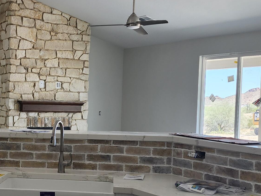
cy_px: 121
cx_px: 67
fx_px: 460
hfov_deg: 31.2
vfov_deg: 24.0
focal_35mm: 61
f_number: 1.8
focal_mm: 6.4
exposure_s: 1/180
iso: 64
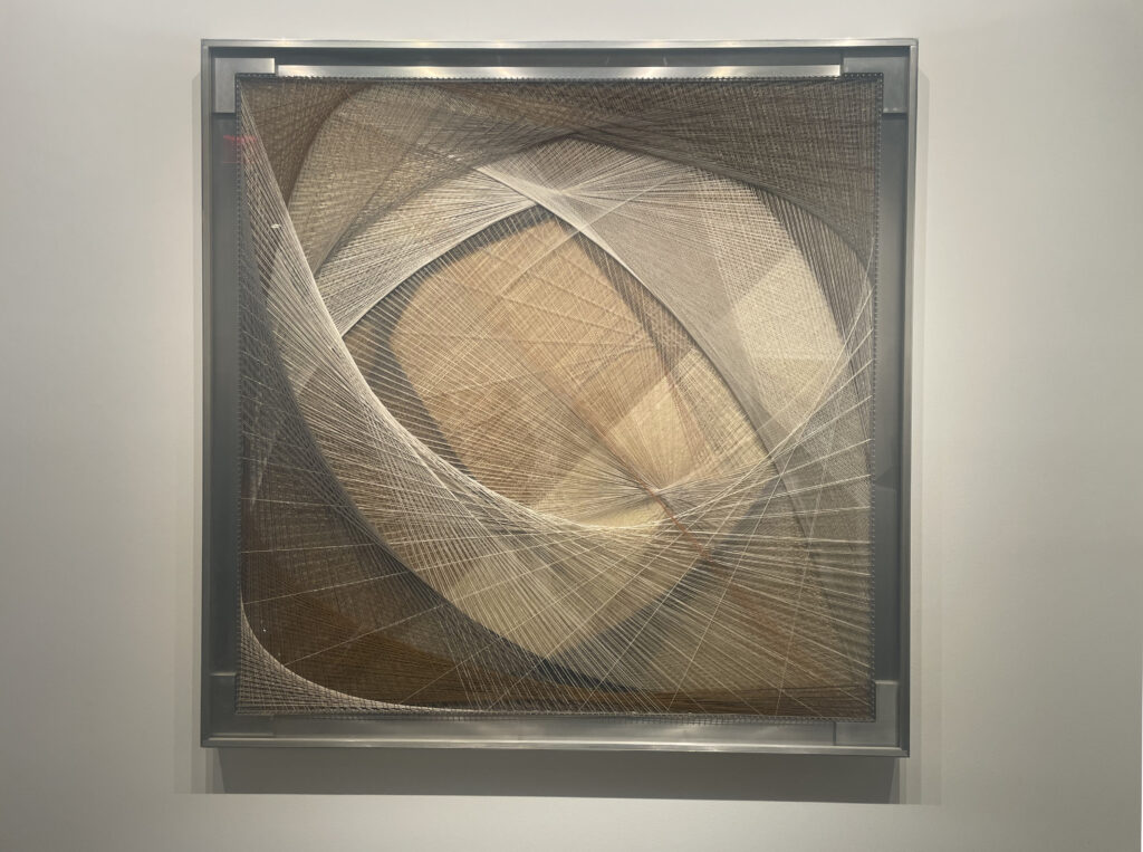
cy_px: 426
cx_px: 572
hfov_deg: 67.4
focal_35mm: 26
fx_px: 856
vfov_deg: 52.9
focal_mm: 4.2
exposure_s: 1/121
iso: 125
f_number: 1.6
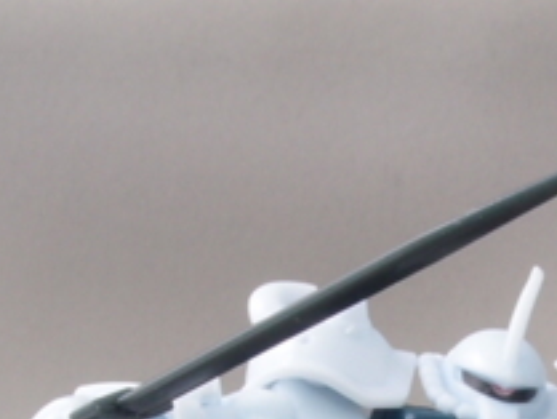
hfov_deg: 15.0
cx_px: 480
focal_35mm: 130
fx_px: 2093
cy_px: 691
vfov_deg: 10.9
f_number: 8
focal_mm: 7.41
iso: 100
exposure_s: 1.6
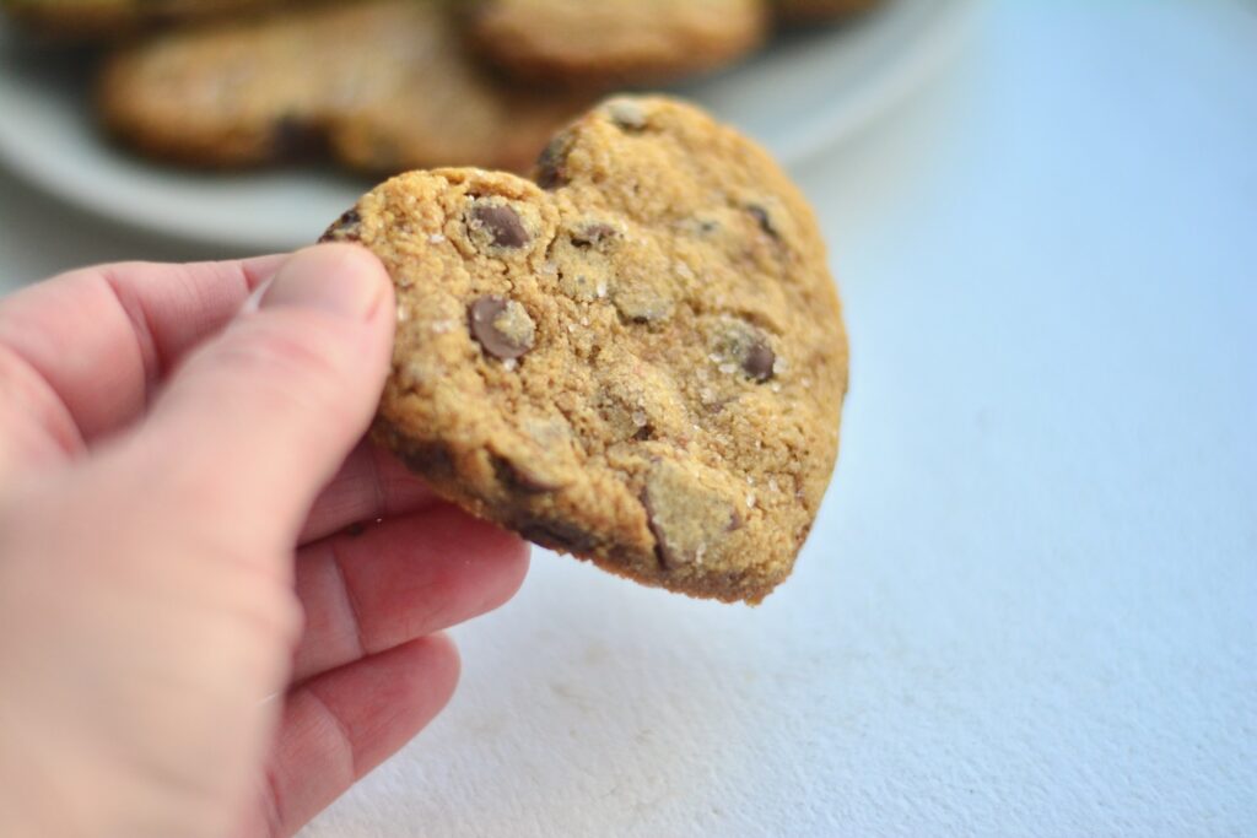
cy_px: 419
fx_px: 2619
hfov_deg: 27.0
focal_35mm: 75
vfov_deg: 18.2
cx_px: 628
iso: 800
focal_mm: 50
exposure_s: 1/640
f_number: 1.8
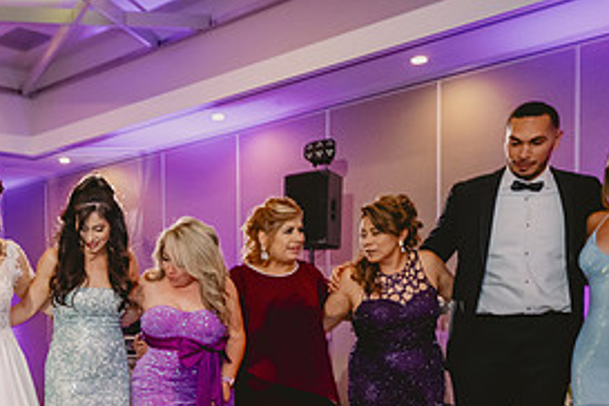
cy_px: 398
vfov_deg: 25.3
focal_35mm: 51
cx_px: -25
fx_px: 863
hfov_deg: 34.7
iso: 2500
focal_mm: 24
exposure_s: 1/125
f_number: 2.8
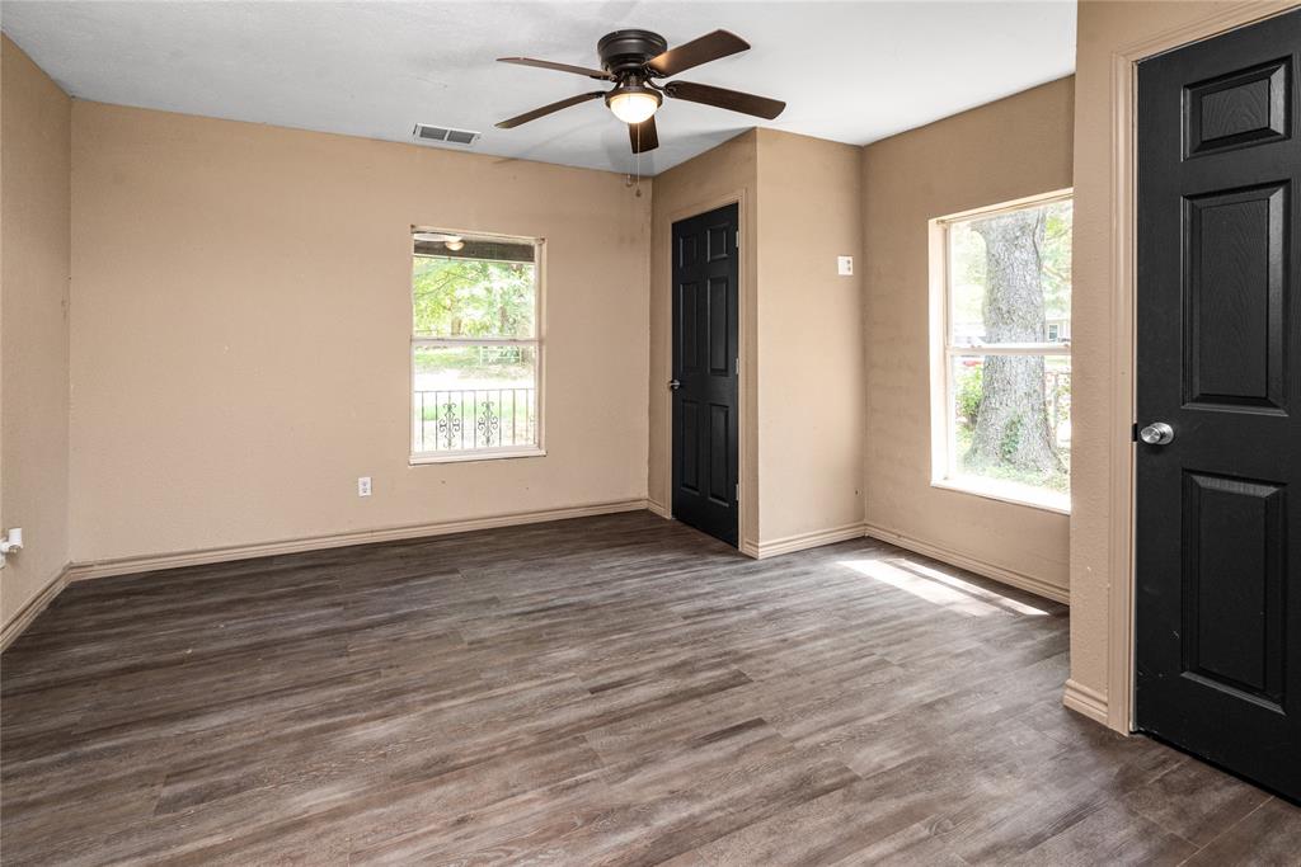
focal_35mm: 16
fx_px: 578
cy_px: 434
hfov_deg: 96.7
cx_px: 650
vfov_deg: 73.8
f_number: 8
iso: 400
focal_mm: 16
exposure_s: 1/40
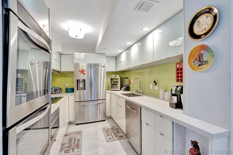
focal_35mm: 17
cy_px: 78
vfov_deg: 71.7
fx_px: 107
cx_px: 116
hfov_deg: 94.7
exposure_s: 1/3.33
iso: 400
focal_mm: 16.6
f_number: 8
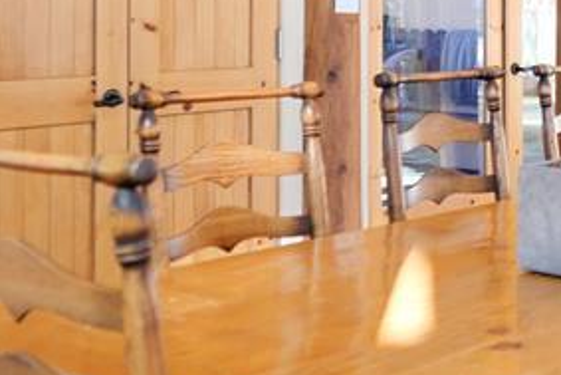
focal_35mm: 65
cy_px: -4
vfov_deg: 20.3
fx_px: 1013
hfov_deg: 28.0
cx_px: 630
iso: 800
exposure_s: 1/100
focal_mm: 9
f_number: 1.7
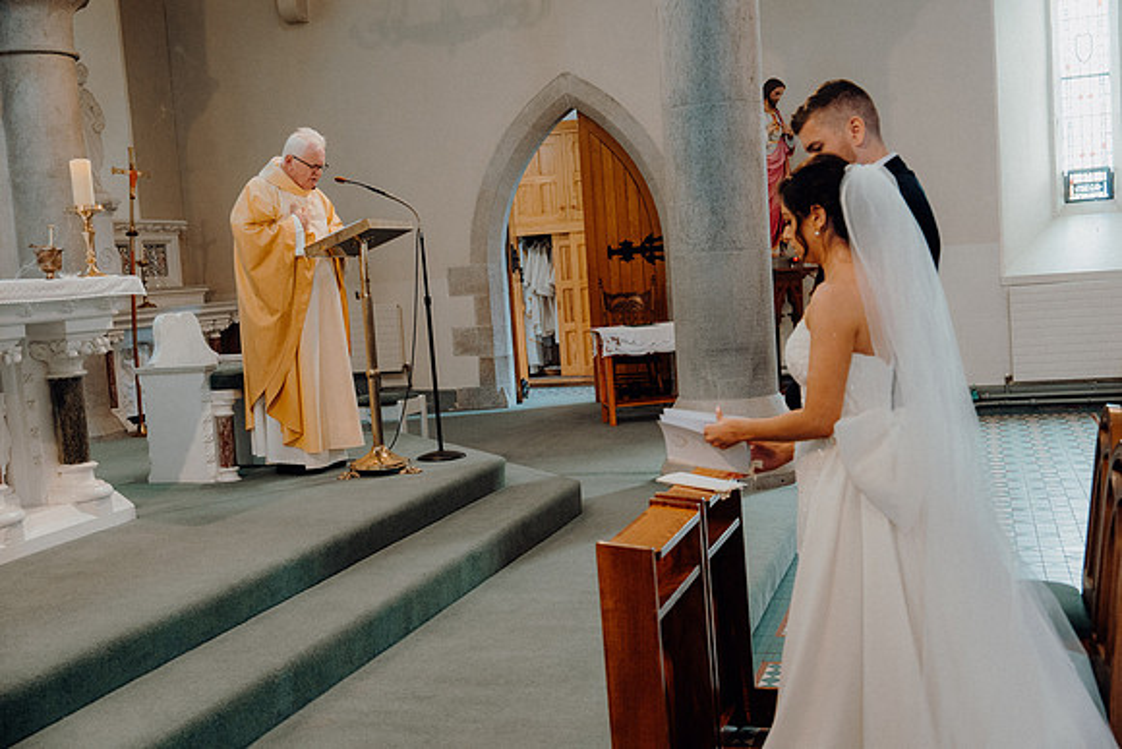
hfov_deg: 48.4
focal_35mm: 40
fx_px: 1247
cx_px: 561
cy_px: 374
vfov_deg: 33.4
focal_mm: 40
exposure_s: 1/160
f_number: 3.5
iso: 2000
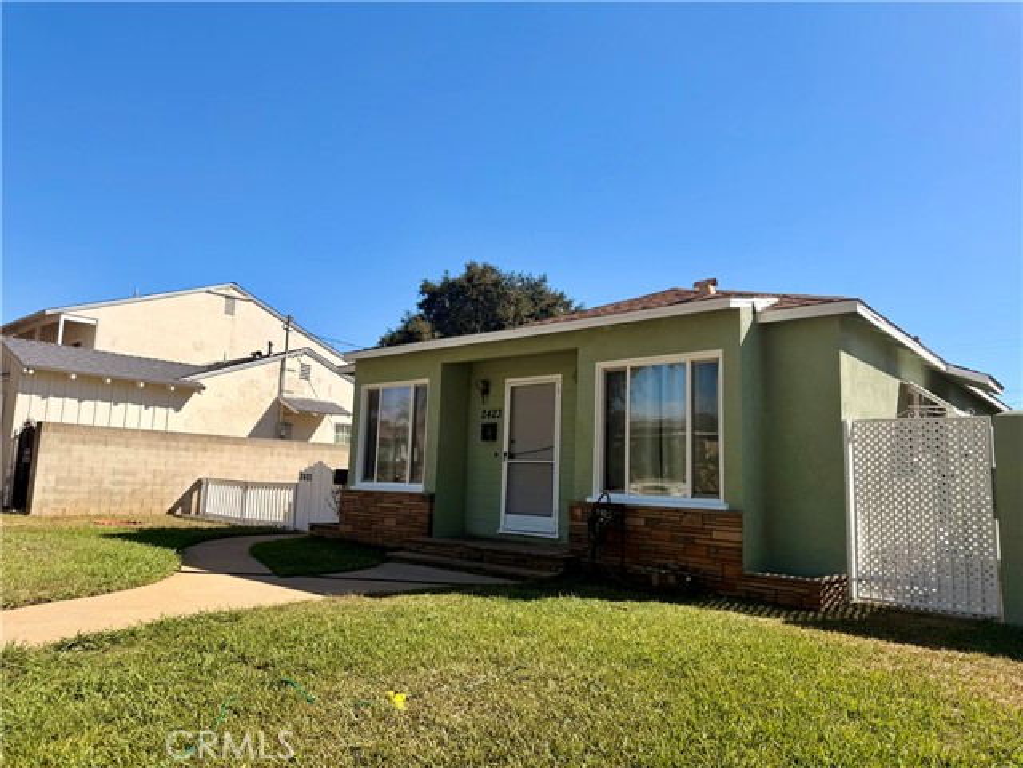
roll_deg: -2.5
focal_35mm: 24
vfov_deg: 56.8
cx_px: 512
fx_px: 709
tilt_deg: +8.4
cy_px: 384
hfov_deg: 71.6
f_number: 1.78
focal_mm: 6.76
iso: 80
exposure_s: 1/4405
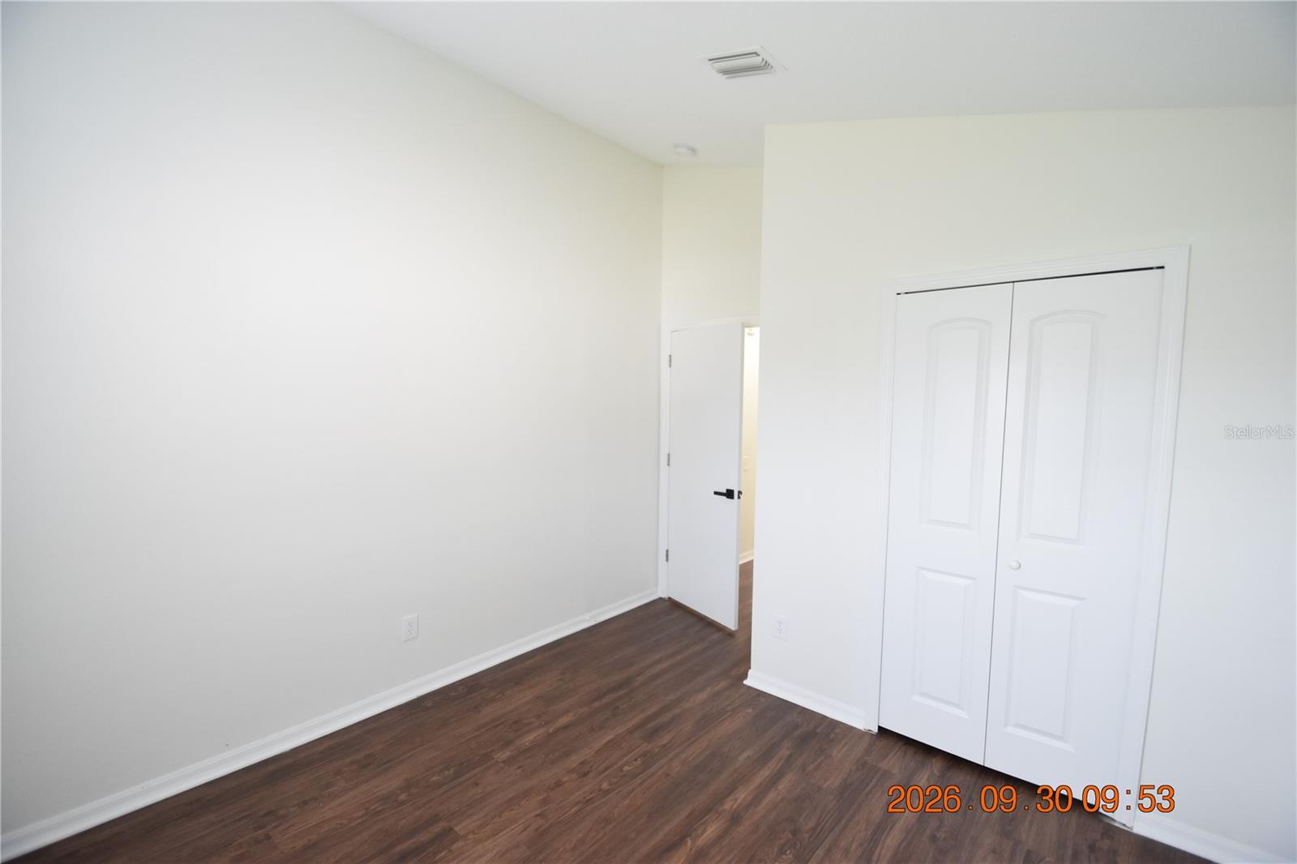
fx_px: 540
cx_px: 648
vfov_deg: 77.3
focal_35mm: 15
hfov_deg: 100.4
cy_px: 432
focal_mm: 10
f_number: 3.5
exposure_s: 1/60
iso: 1000
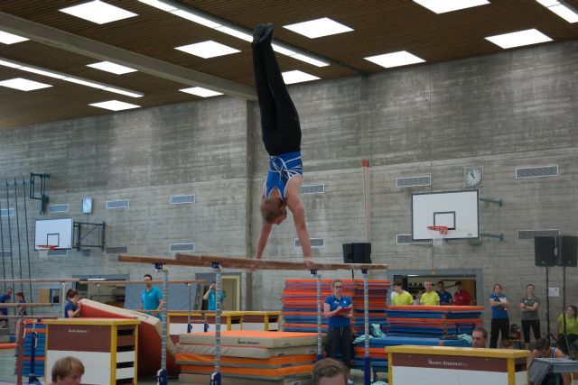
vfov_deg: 24.2
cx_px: 289
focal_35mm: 56
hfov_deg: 35.6
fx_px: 899
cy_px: 192
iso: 200
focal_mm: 37
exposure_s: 1/60
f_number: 4.5
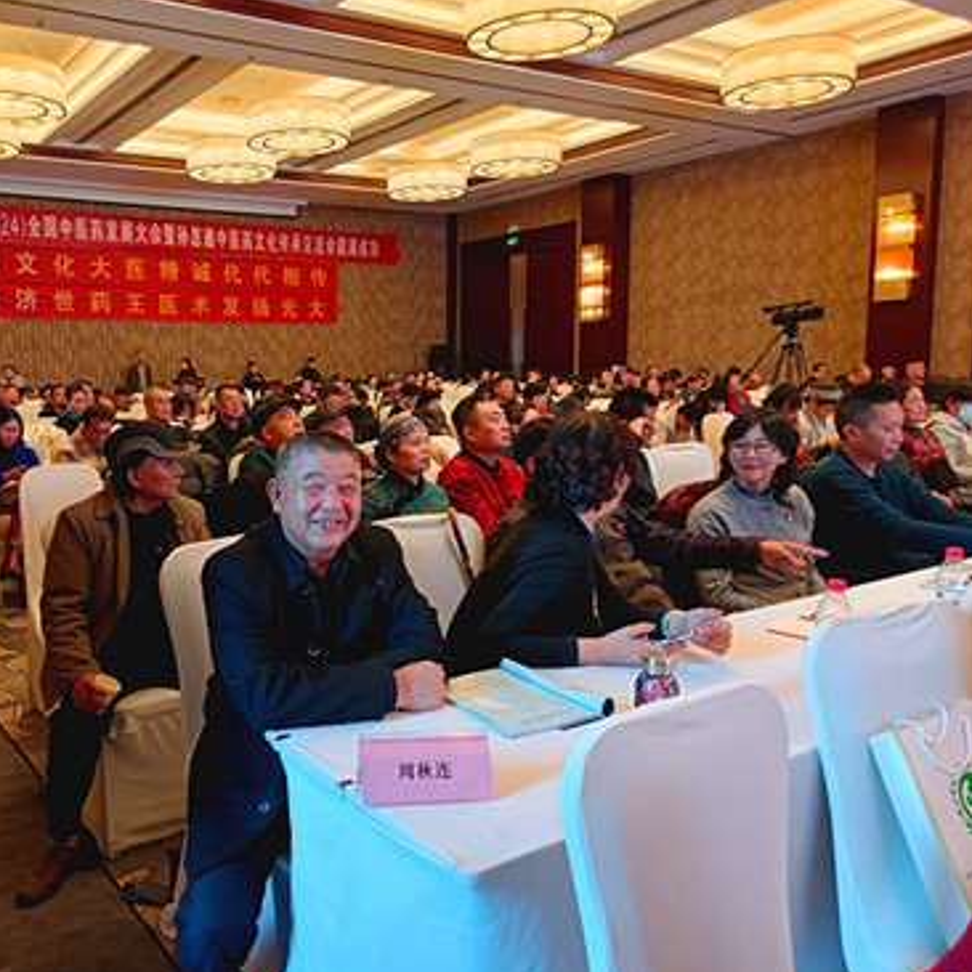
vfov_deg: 55.6
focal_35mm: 29
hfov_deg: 54.3
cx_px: 313
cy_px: 487
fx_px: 921
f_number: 1.75
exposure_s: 1/25
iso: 922
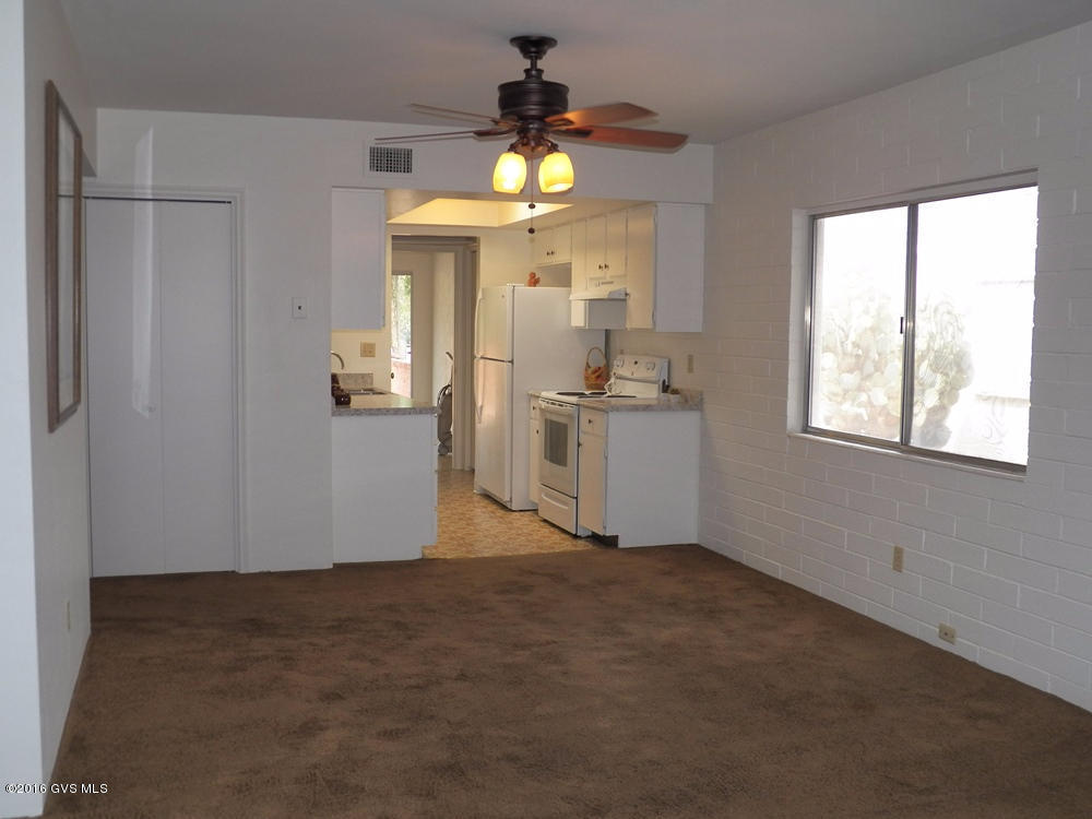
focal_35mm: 35
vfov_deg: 40.7
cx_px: 546
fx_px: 1104
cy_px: 410
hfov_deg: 52.6
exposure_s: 1/80
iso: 125
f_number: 2.8
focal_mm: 6.3
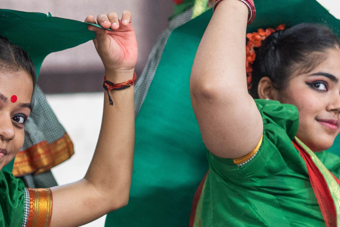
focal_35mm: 145
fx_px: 1369
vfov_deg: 9.4
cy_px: 198
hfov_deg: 13.8
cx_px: -55
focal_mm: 50
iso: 1250
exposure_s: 1/125
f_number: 1.8
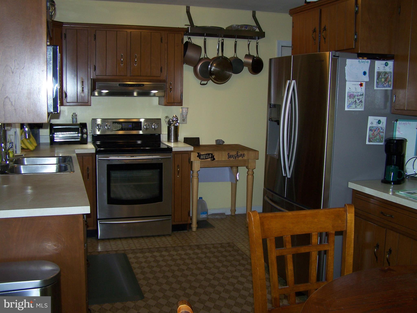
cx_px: 208
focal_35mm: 38
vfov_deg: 37.7
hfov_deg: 49.0
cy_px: 156
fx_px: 458
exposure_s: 1/60
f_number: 2.8
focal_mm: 6.3
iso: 80
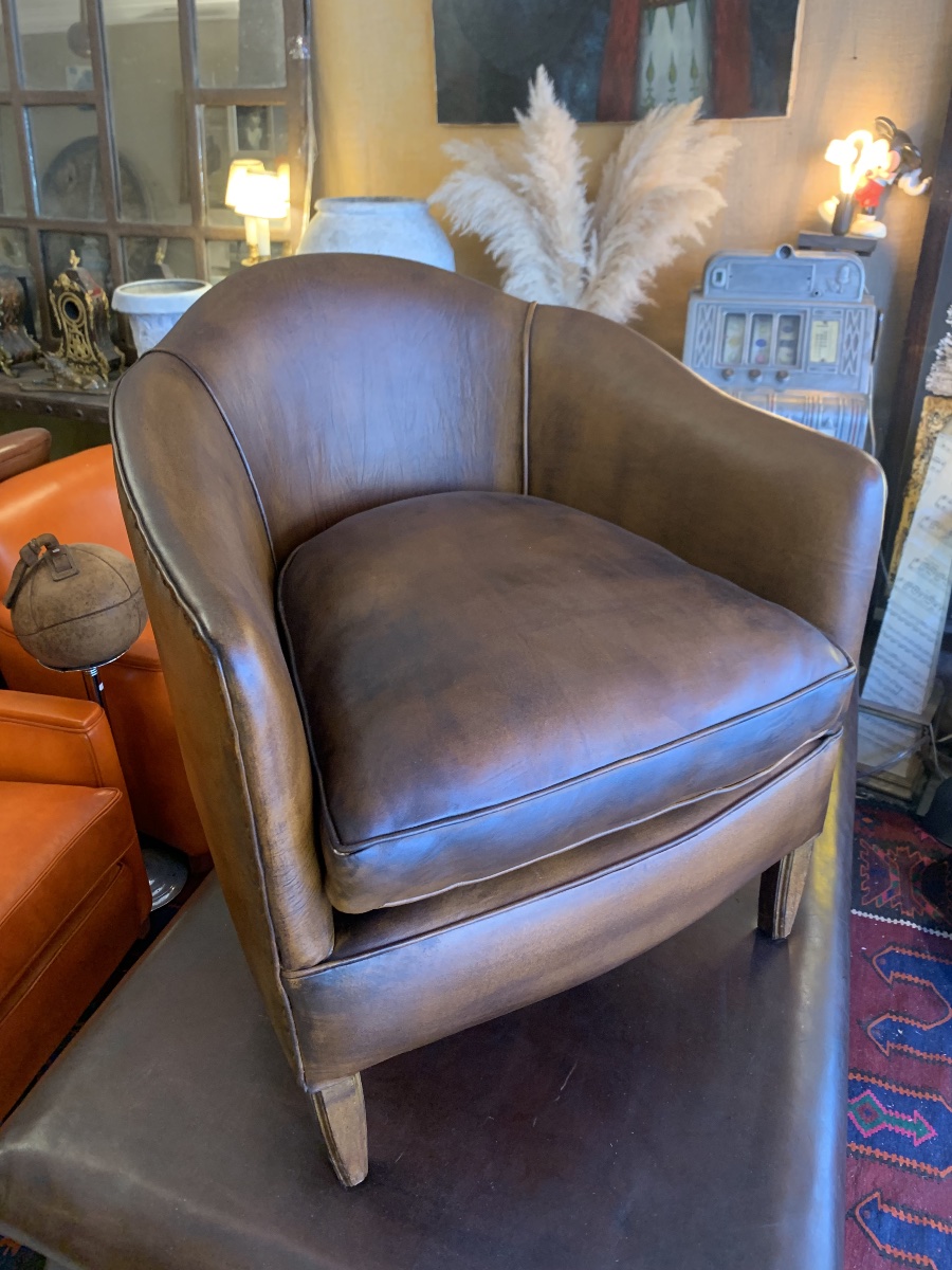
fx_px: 953
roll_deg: +1.9
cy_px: 635
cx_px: 476
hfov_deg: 53.1
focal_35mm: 26
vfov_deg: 67.3
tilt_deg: -29.3
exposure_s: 1/50
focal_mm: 4.25
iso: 250
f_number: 1.8
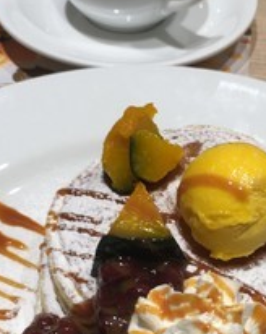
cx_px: 154
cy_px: 204
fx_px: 612
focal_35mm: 62
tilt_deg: -47.3
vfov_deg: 30.4
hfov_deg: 24.5
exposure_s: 1/50
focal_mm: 4.15
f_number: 2.2
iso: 32
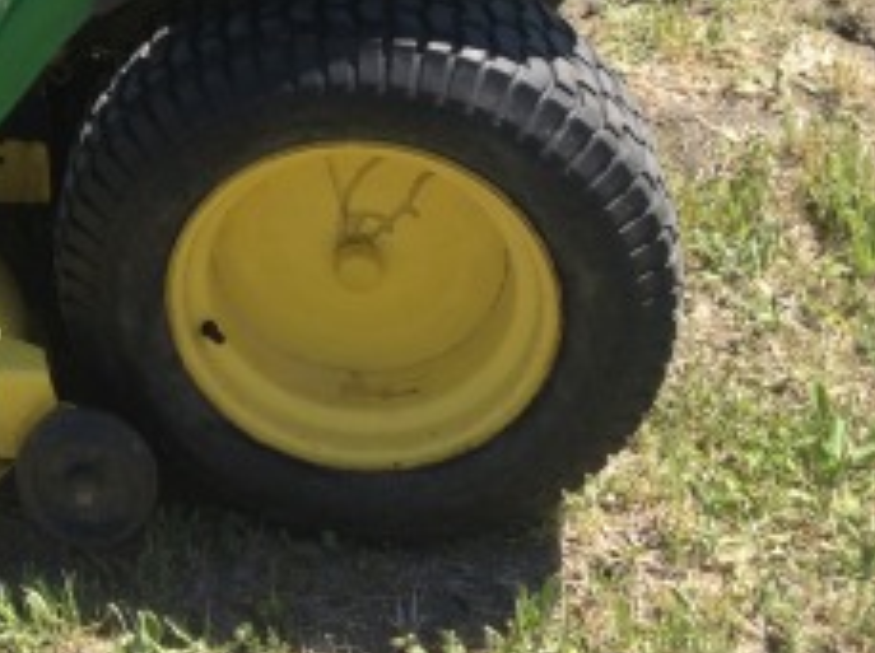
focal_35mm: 98
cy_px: -149
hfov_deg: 19.0
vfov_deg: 14.5
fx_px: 2473
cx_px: -168
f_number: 2.4
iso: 50
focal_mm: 4.28
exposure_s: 1/717
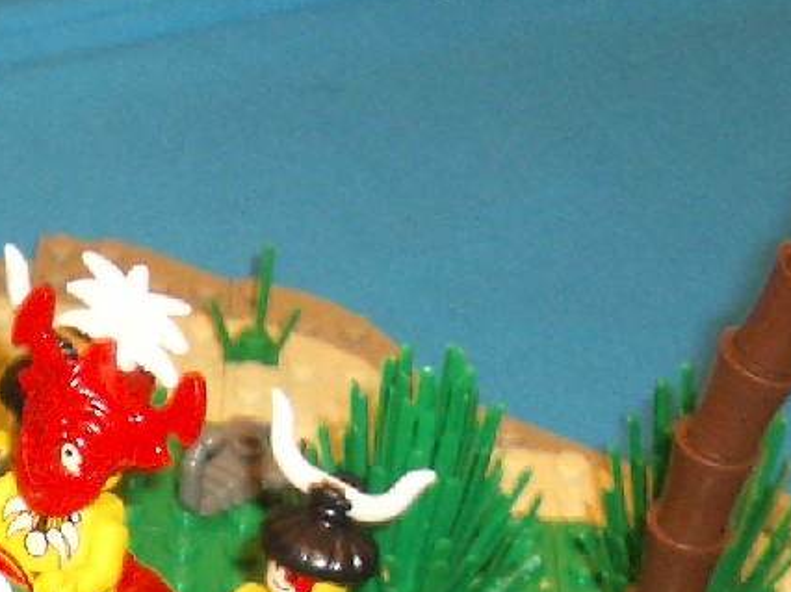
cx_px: -145
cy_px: 778
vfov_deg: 10.2
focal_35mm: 142
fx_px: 3243
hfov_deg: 13.5
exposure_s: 1/60
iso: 100
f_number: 2.6
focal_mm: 5.8
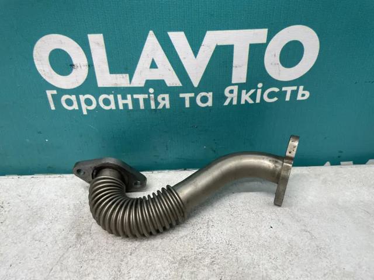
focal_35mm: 26
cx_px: 187
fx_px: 281
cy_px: 140
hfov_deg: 67.3
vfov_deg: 53.1
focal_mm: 4.2
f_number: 1.6
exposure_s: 1/100
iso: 125
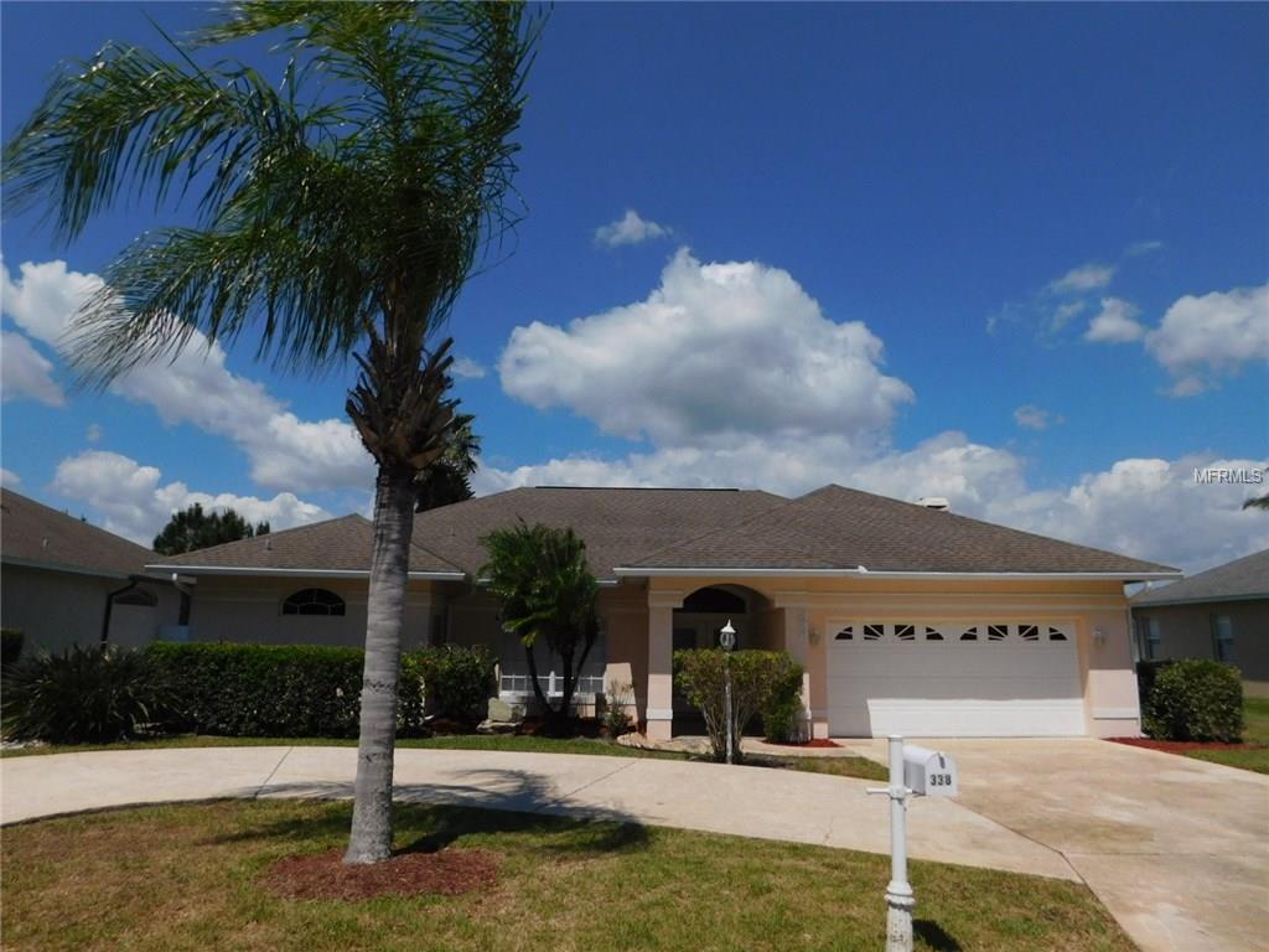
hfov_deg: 73.9
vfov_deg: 58.9
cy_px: 476
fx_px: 843
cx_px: 634
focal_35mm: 23
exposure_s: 1/1500
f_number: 6
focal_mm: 4
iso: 125
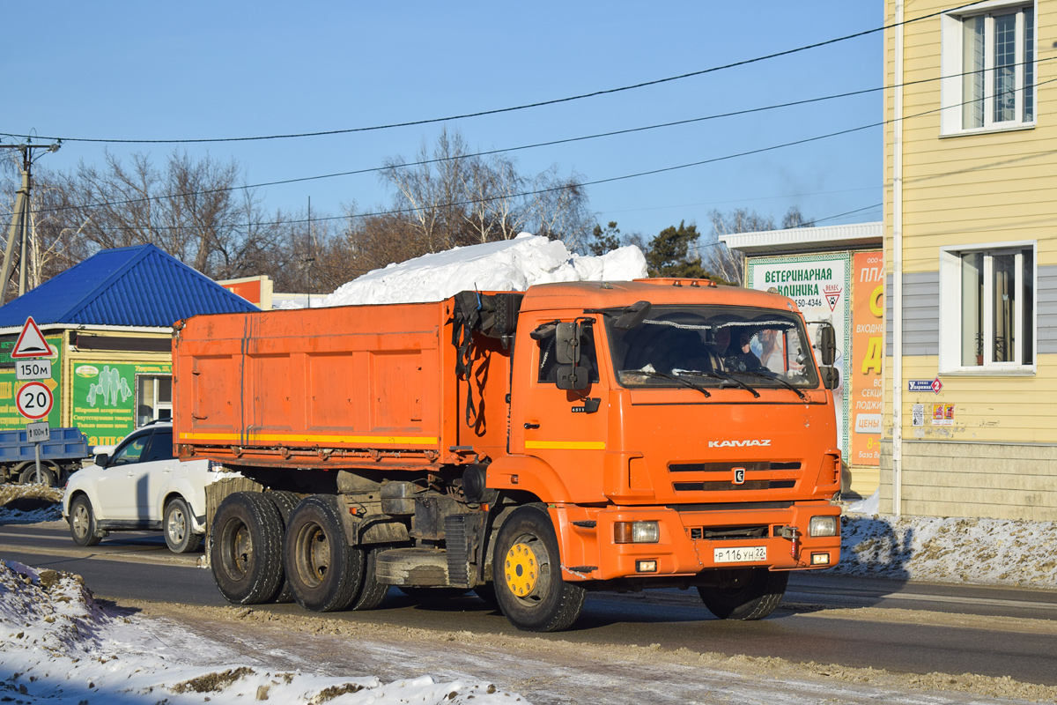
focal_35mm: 82
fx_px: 2422
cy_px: 352
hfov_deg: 24.6
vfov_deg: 16.6
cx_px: 528
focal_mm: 55
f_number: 6.3
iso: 100
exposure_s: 1/800
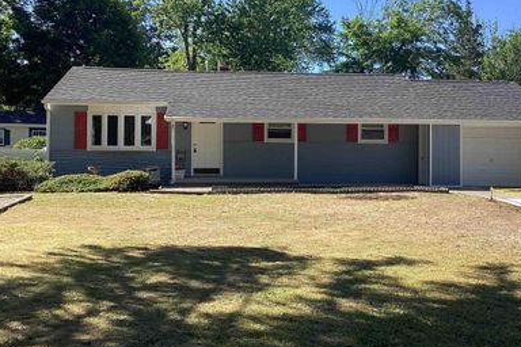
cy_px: 143
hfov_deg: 46.2
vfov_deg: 31.8
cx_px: 303
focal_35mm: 42
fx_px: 608
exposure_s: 1/582
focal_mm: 3.3
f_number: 2.4
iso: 25
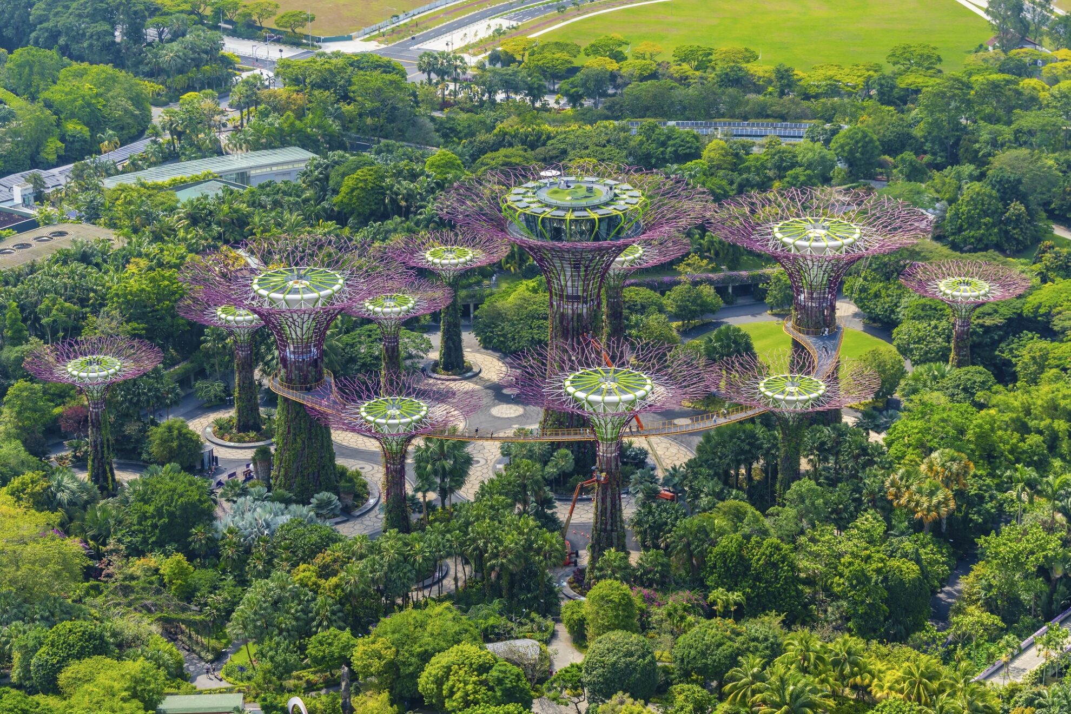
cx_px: 536
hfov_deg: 24.2
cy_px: 357
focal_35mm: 84
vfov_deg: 16.3
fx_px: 2499
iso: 160
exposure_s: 1/320
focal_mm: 56
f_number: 8
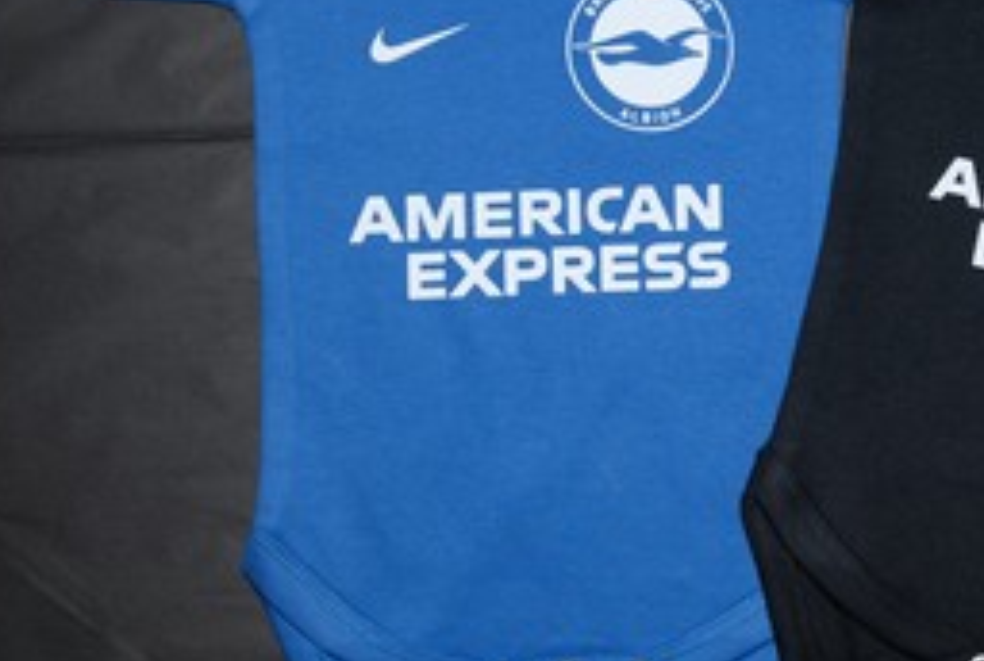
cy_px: 236
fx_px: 1808
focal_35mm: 66
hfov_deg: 29.6
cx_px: 807
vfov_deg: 20.7
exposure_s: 1/80
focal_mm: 22
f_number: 3.5
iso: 100
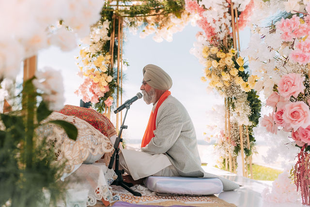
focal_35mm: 35
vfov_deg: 37.9
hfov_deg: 54.4
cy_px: 104
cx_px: 155
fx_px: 301
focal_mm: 35
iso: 100
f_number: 2.8
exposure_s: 1/800
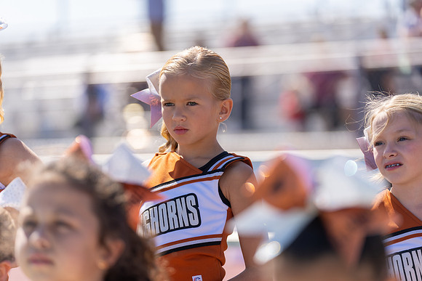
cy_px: 140
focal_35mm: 146
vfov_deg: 9.4
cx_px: 211
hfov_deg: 14.1
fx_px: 1712
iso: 100
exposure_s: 1/1600
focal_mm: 146
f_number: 2.8
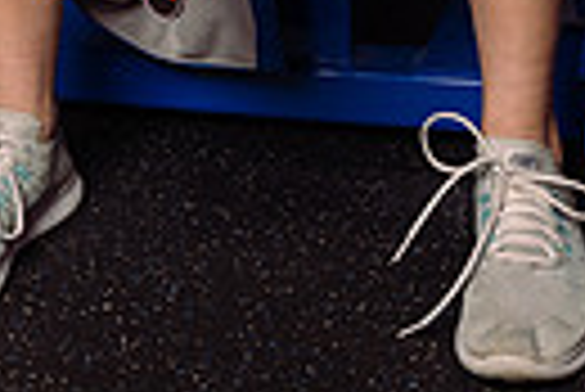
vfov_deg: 10.6
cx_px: 310
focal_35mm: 114
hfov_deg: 17.9
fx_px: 1855
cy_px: -496
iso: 200
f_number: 7.1
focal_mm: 33
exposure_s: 1/250
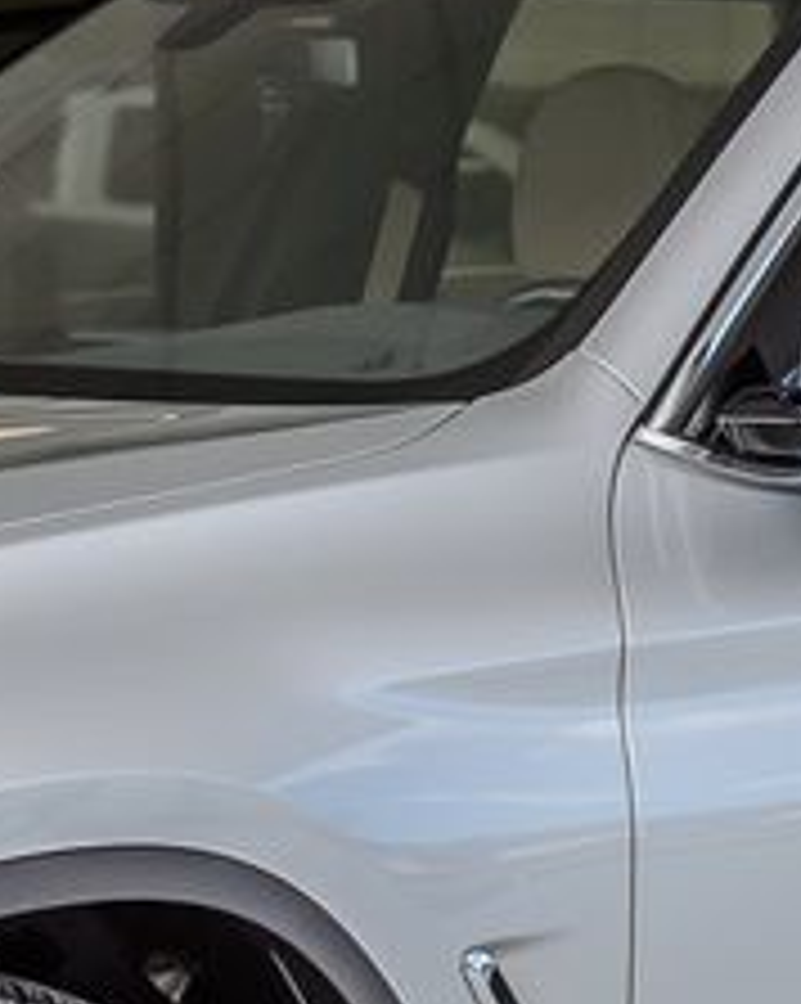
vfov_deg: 5.7
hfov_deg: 4.5
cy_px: 752
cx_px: 400
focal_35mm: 342
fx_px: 10148
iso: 100
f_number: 4
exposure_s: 1/640
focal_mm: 70
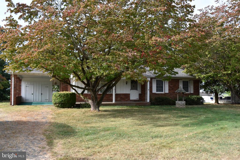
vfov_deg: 47.9
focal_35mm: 27
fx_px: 180
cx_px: 120
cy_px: 80
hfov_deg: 67.4
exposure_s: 1/250
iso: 280
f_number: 8
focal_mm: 18
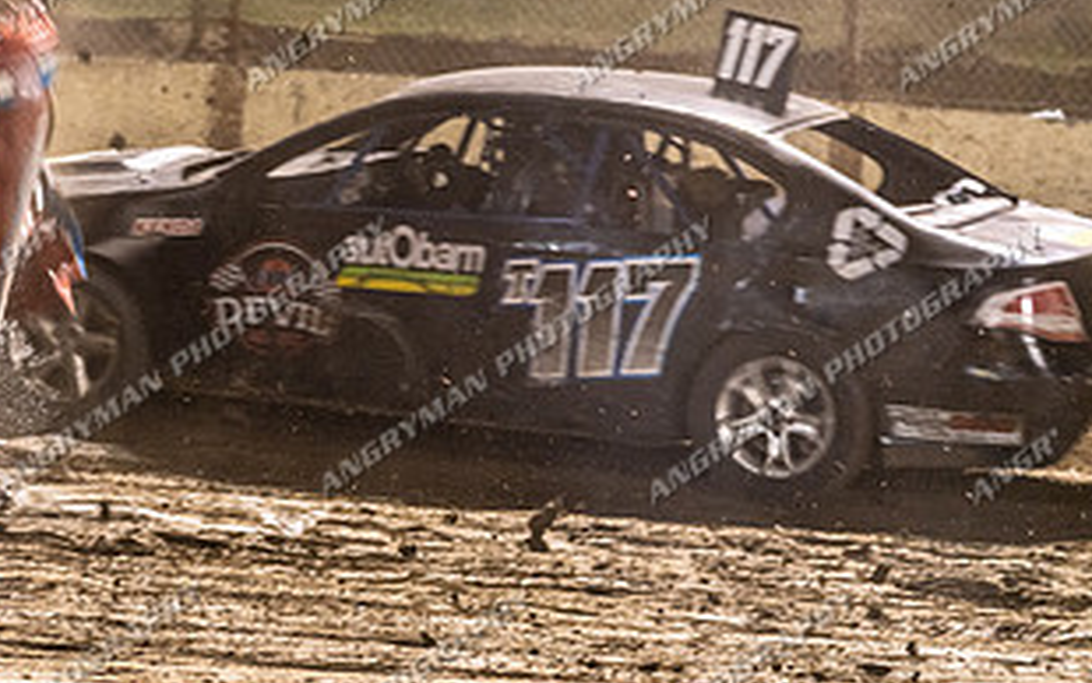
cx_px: 95
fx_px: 6520
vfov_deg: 6.0
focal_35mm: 219
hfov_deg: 9.5
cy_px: 185
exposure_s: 1/160
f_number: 2.8
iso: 1600
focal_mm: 115
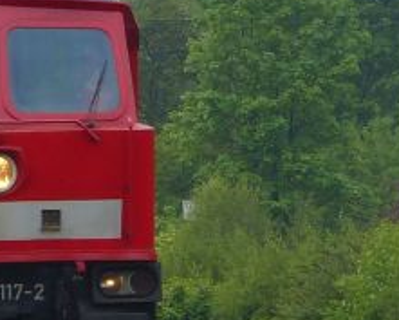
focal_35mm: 694
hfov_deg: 2.8
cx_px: -200
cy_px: 150
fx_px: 8199
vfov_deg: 2.2
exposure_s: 1/500
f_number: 4
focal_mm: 23.5
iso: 100
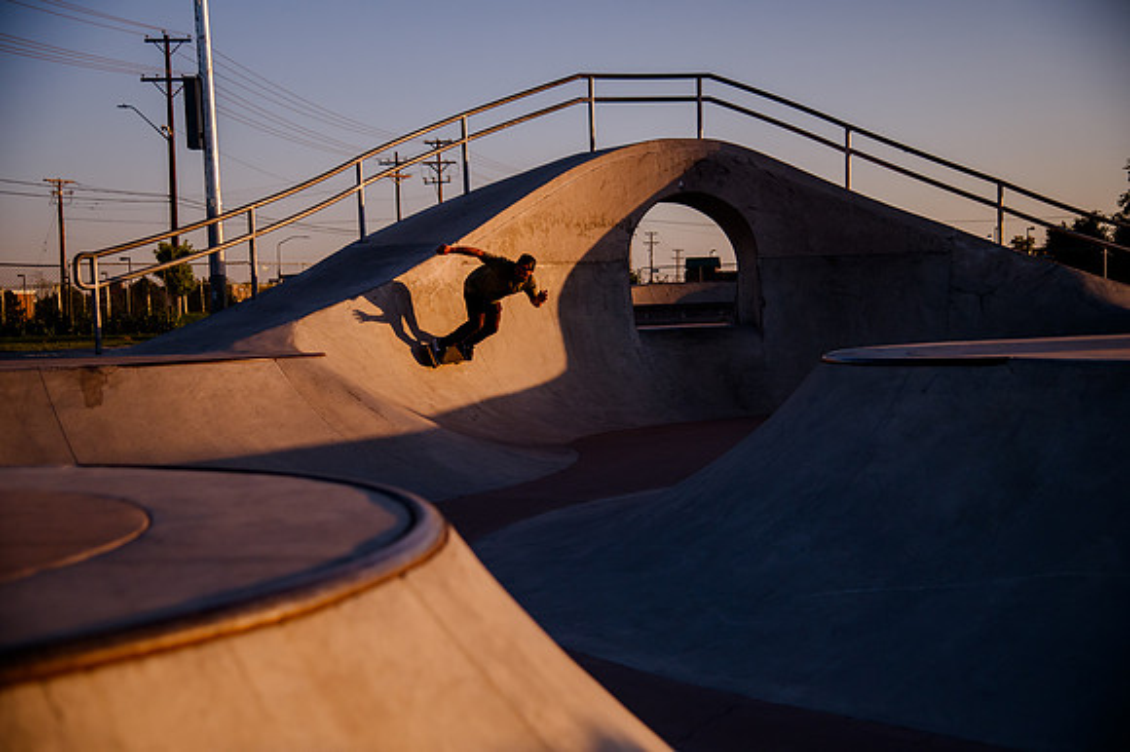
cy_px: 376
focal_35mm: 55
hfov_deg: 36.3
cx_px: 565
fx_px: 1725
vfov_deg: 24.6
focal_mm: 55
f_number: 4
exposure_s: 1/5000
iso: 1000
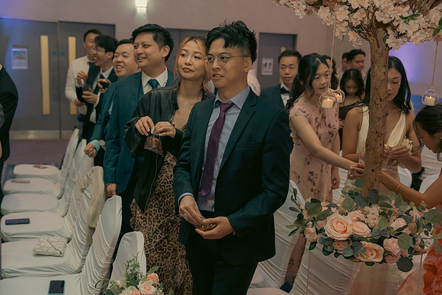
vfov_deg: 34.2
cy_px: 148
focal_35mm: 39
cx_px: 221
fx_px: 479
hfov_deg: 49.5
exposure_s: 1/160
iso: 2500
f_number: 3.5
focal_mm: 39
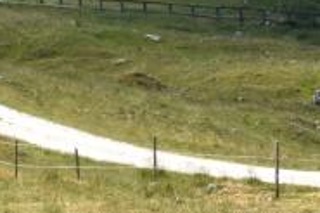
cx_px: 631
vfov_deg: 3.9
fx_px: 3099
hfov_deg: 5.8
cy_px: -84
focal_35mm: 349
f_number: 10
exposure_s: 1/400
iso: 200
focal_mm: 42
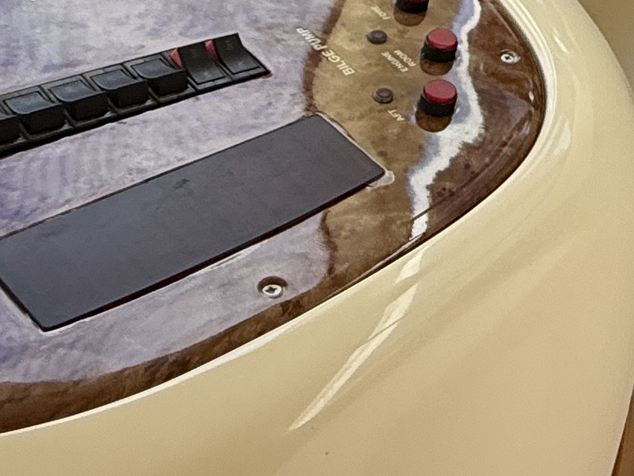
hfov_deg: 25.9
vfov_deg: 18.1
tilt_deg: -29.2
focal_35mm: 67
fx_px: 1227
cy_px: -337
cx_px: 764
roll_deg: +0.3
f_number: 2.2
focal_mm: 2.22
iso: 80
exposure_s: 1/99
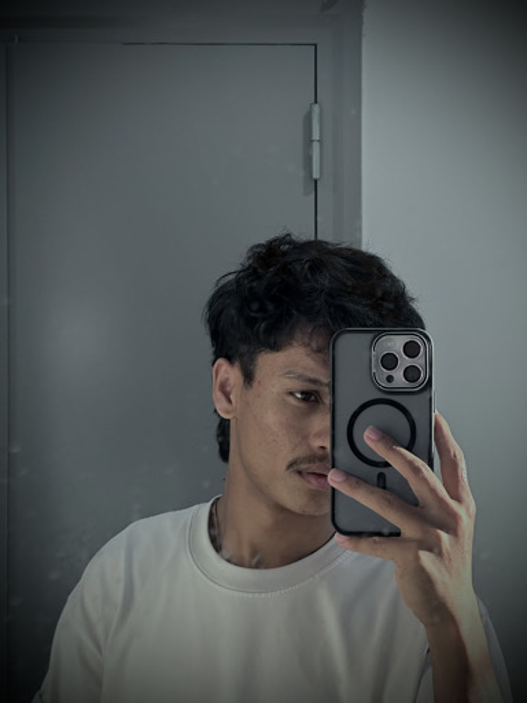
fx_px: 1563
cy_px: 352
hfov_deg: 19.1
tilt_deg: +1.4
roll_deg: -0.4
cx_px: 264
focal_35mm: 77
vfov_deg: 25.3
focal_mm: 9
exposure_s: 1/60
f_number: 2.8
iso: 250
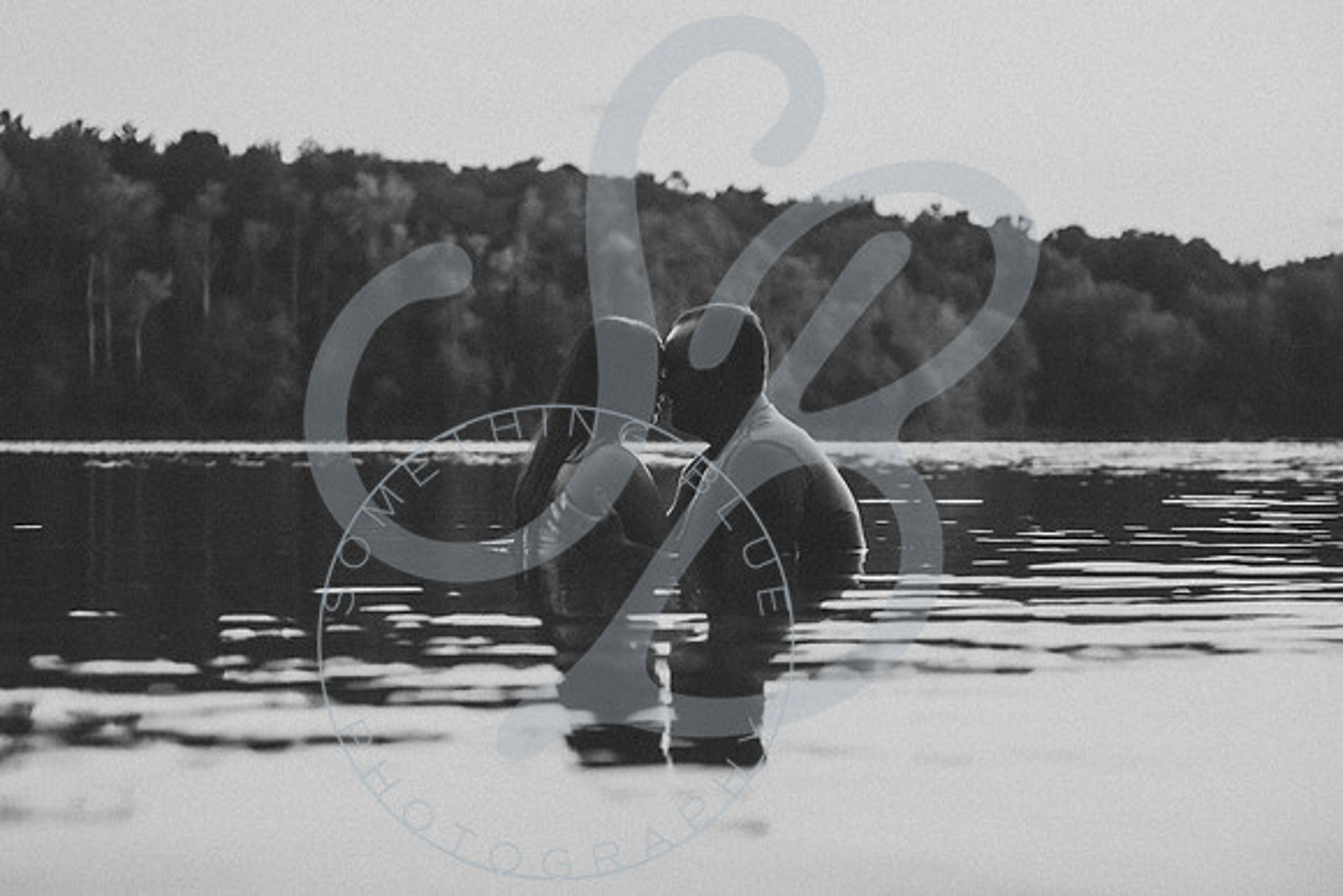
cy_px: 452
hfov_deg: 24.8
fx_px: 3057
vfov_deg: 16.7
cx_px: 592
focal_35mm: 82
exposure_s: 1/250
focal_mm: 70
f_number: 2.8
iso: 800
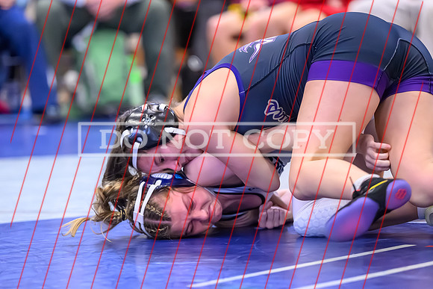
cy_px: 177
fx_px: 2446
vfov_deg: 6.8
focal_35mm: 203
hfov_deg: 10.1
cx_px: 204
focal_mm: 150
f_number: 2.8
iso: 10000
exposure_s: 1/640
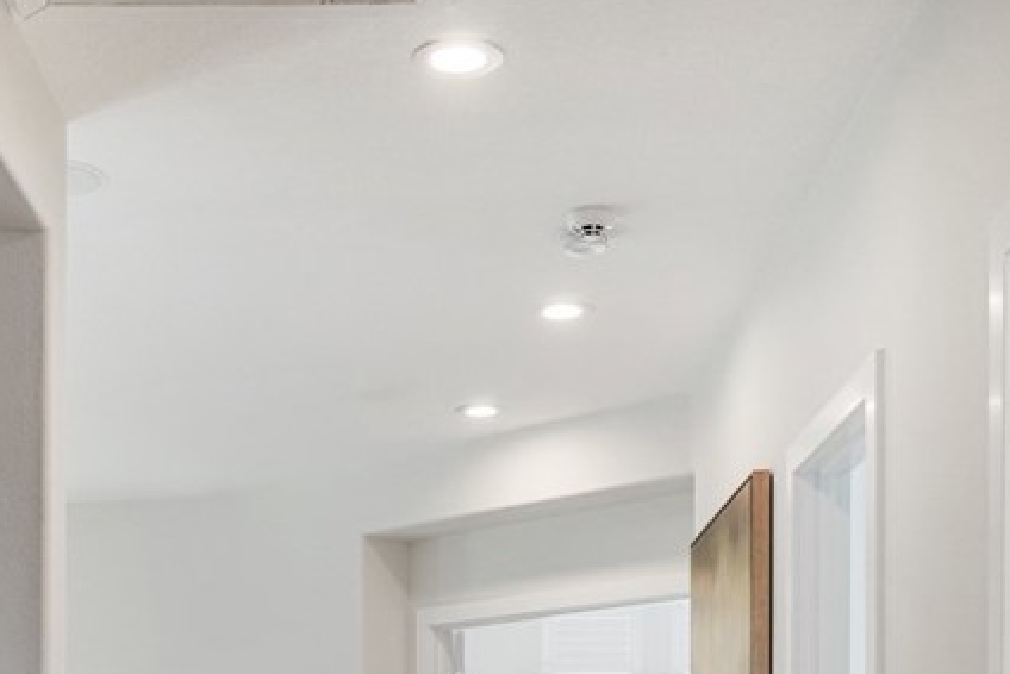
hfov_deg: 34.3
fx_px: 1628
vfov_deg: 22.0
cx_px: 369
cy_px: 761
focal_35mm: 58
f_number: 5
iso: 500
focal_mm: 16
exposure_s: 1/60
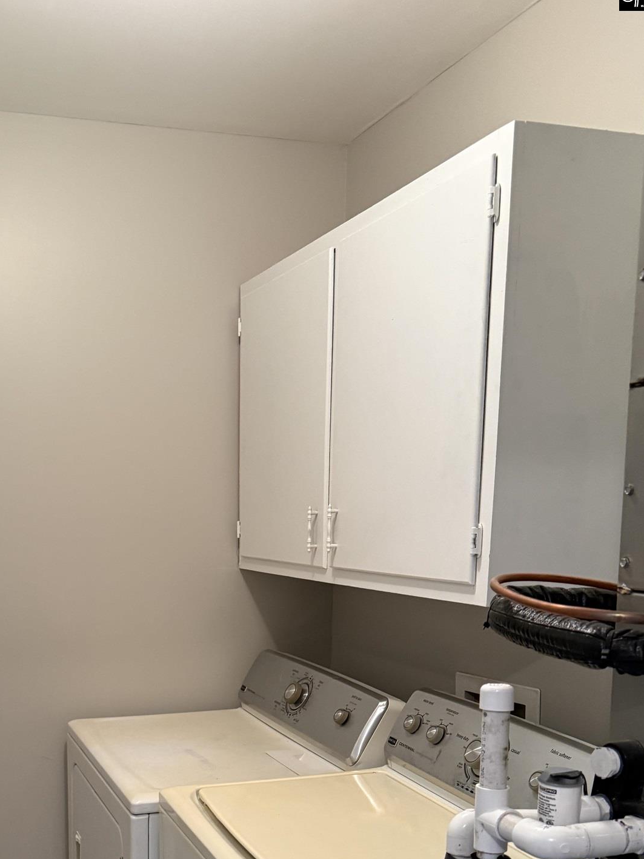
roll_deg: -0.1
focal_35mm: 39
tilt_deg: -9.7
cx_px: 154
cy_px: 678
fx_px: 968
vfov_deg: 45.6
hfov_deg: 35.9
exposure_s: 1/60
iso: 320
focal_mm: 6.76
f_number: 1.78
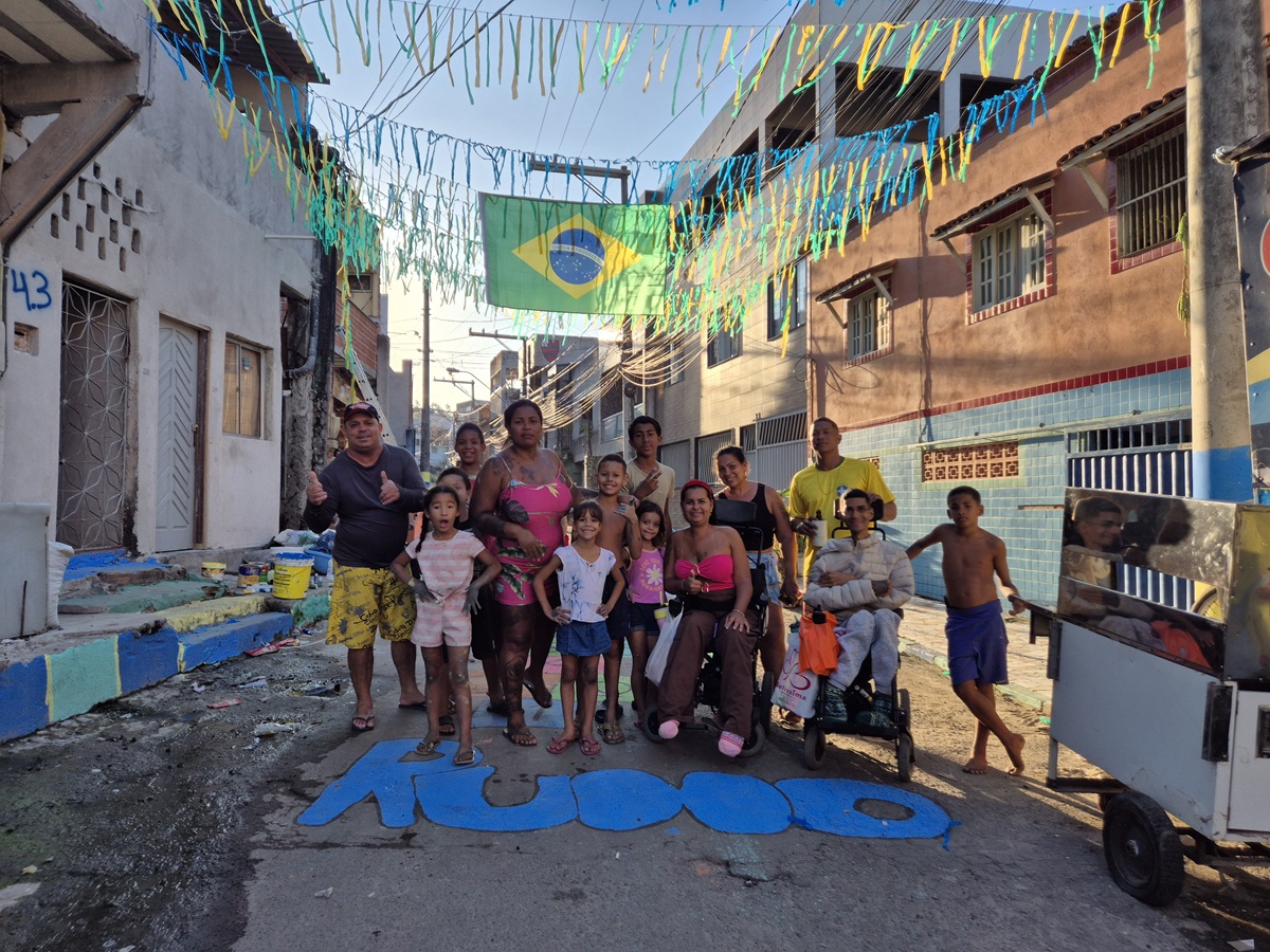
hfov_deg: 73.9
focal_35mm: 23
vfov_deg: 58.9
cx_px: 635
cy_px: 476
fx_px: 844
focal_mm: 5.4
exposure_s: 1/1356
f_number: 1.8
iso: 25
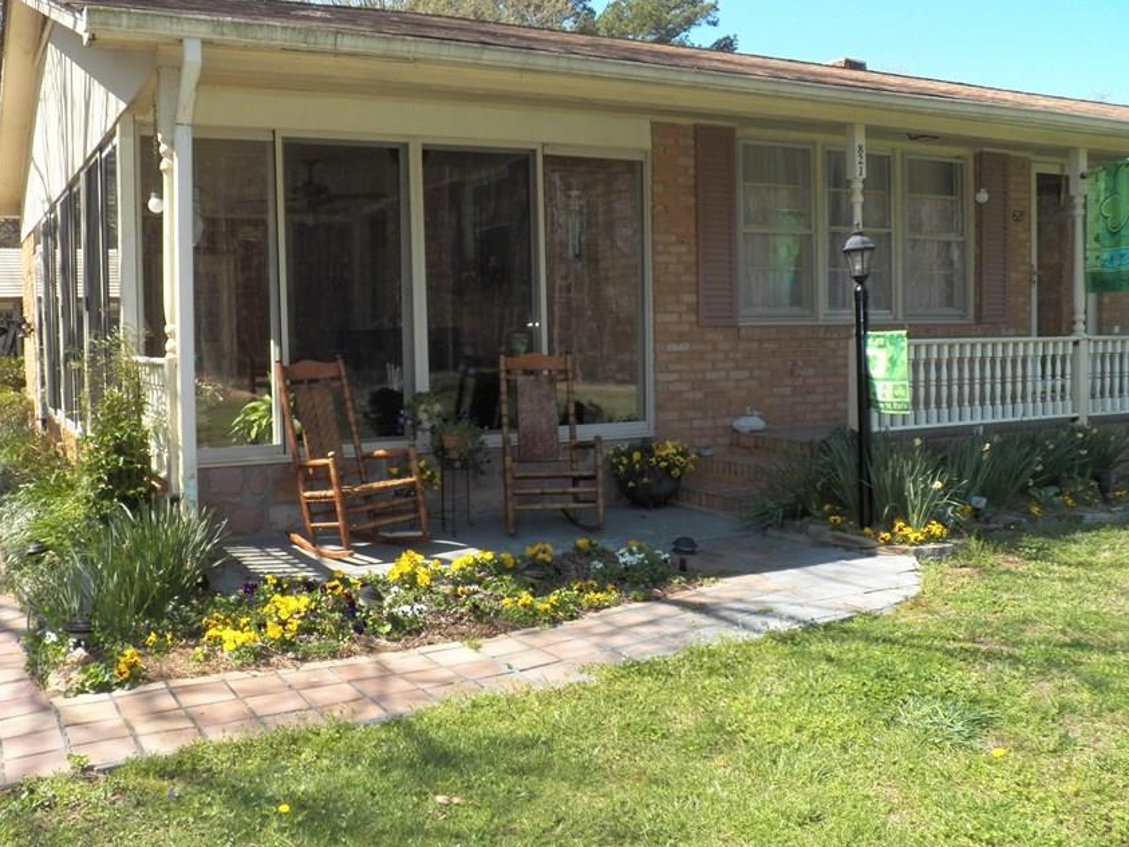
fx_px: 1109
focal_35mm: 34
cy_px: 403
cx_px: 457
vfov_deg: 41.8
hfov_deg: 53.6
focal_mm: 4.9
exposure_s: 1/640
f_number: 4
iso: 125
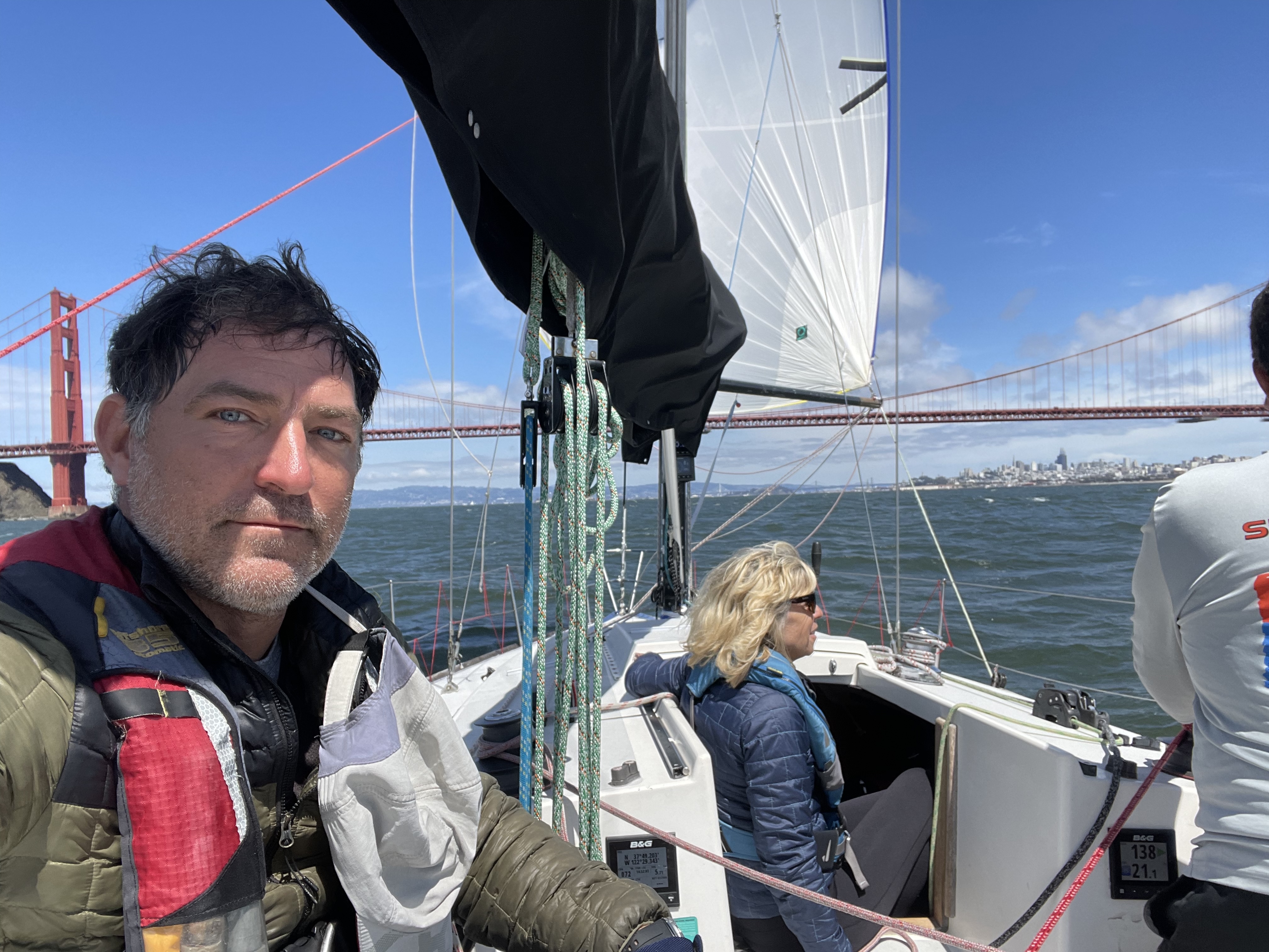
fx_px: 843
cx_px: 634
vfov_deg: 58.9
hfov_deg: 73.9
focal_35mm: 23
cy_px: 476
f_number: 2.2
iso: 25
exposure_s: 1/1225
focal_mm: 2.71
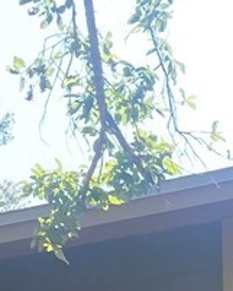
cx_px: 72
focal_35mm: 194
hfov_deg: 8.0
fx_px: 1671
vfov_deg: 8.8
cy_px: 766
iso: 32
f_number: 1.6
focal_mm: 5.1
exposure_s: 1/278
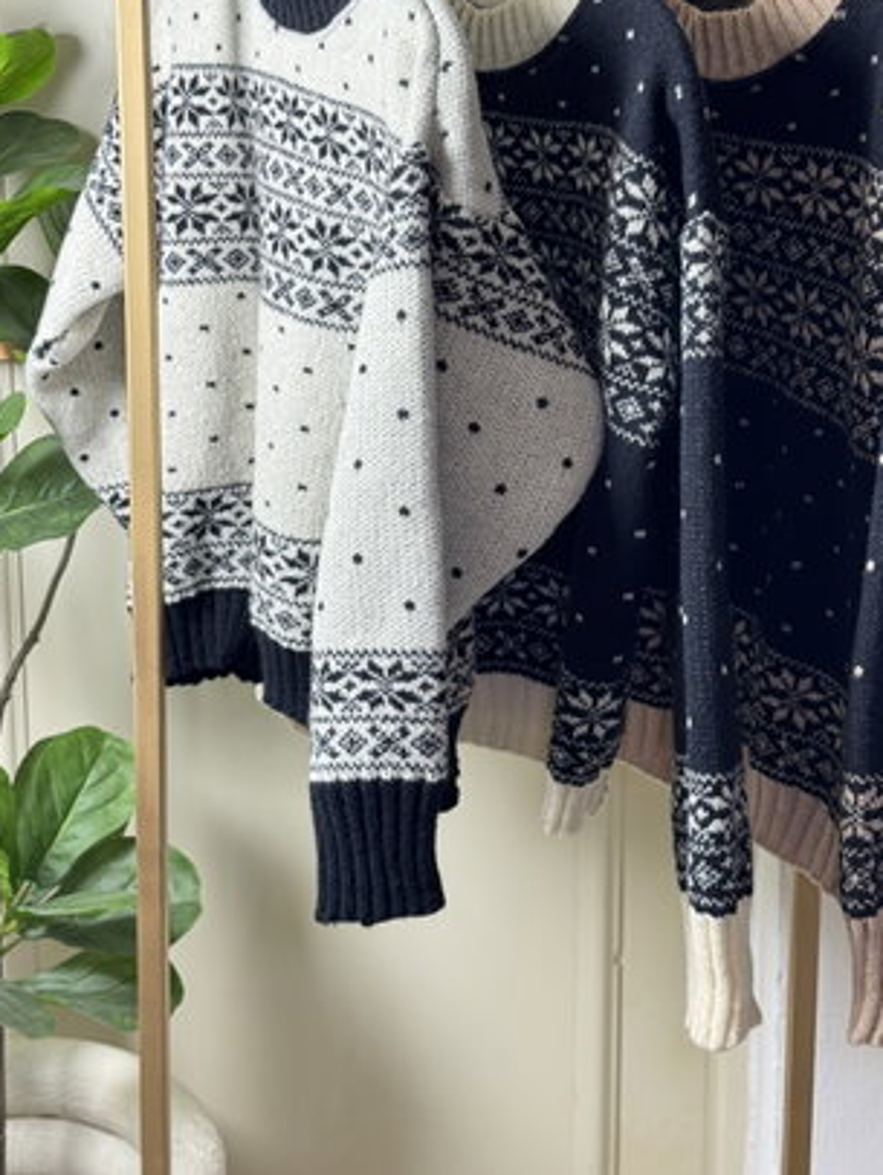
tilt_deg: -12.4
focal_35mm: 63
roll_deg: +0.4
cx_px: 541
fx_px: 2140
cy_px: 407
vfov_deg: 30.5
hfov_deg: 23.3
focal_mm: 6.76
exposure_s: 1/50
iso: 100
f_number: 1.78
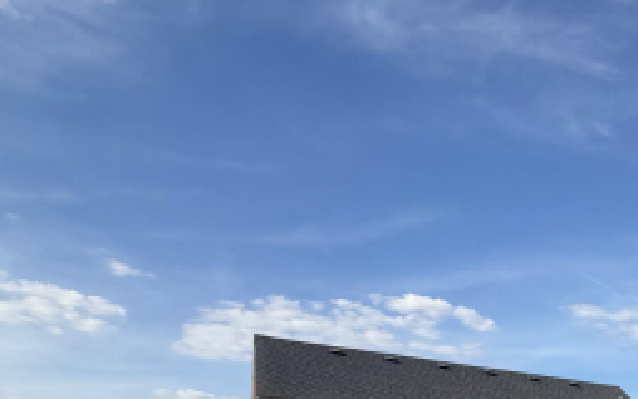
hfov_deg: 42.0
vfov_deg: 27.5
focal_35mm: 39
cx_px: 669
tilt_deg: +4.5
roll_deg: -1.4
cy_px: 517
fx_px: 678
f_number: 2.2
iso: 25
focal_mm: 2.22
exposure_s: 1/770
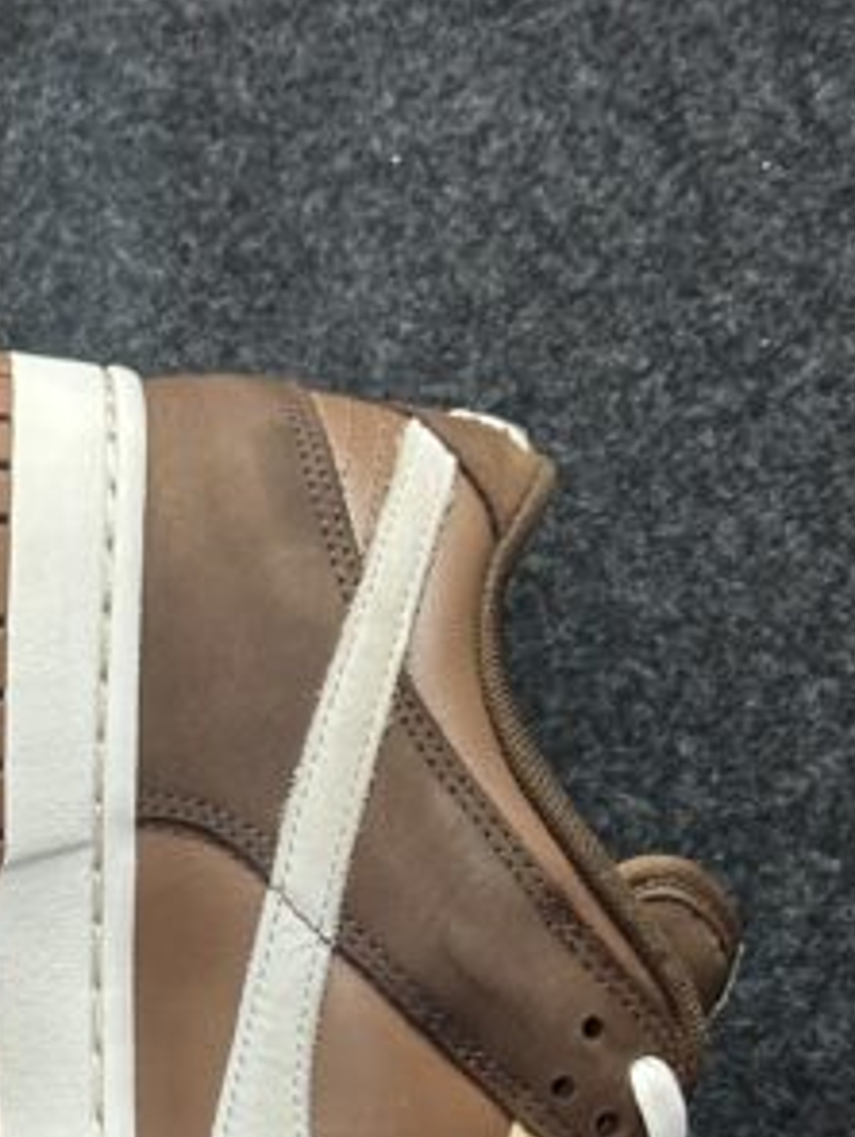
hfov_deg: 11.3
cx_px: -58
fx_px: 4272
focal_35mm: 130
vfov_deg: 14.8
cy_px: 1228
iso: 250
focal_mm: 6.86
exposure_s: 1/33
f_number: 1.78
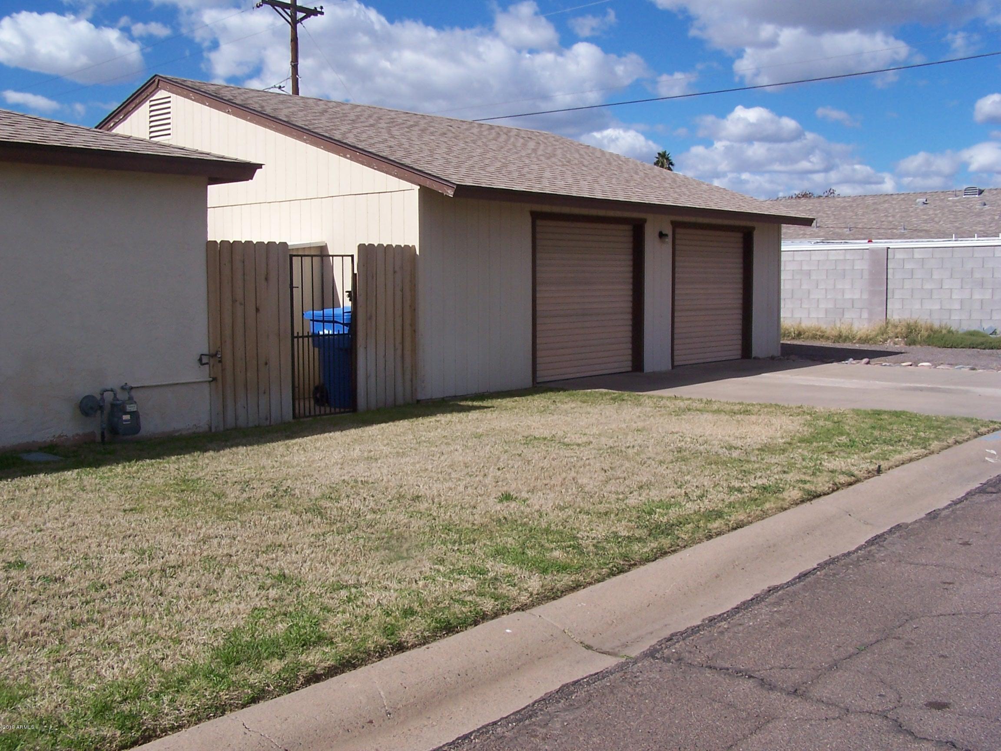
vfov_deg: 37.7
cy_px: 376
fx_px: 1099
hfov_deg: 49.0
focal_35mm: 38
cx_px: 500
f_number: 5.6
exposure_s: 1/500
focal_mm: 6.3
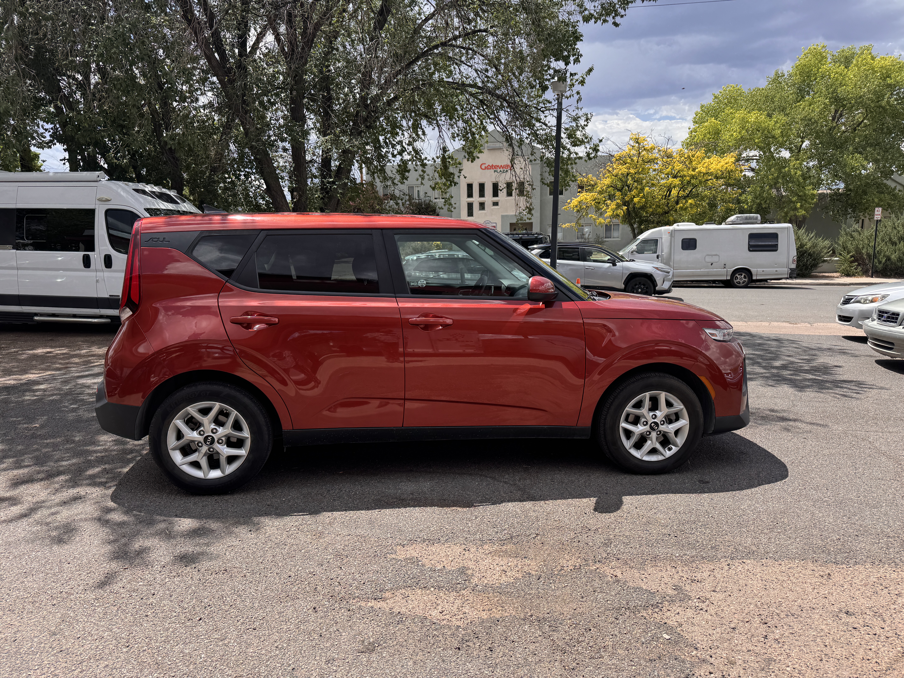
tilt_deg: -10.4
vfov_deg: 56.8
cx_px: 452
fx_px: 627
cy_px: 339
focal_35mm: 24
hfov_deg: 71.6
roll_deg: -0.4
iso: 80
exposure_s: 1/2331
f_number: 1.78
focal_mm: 6.76
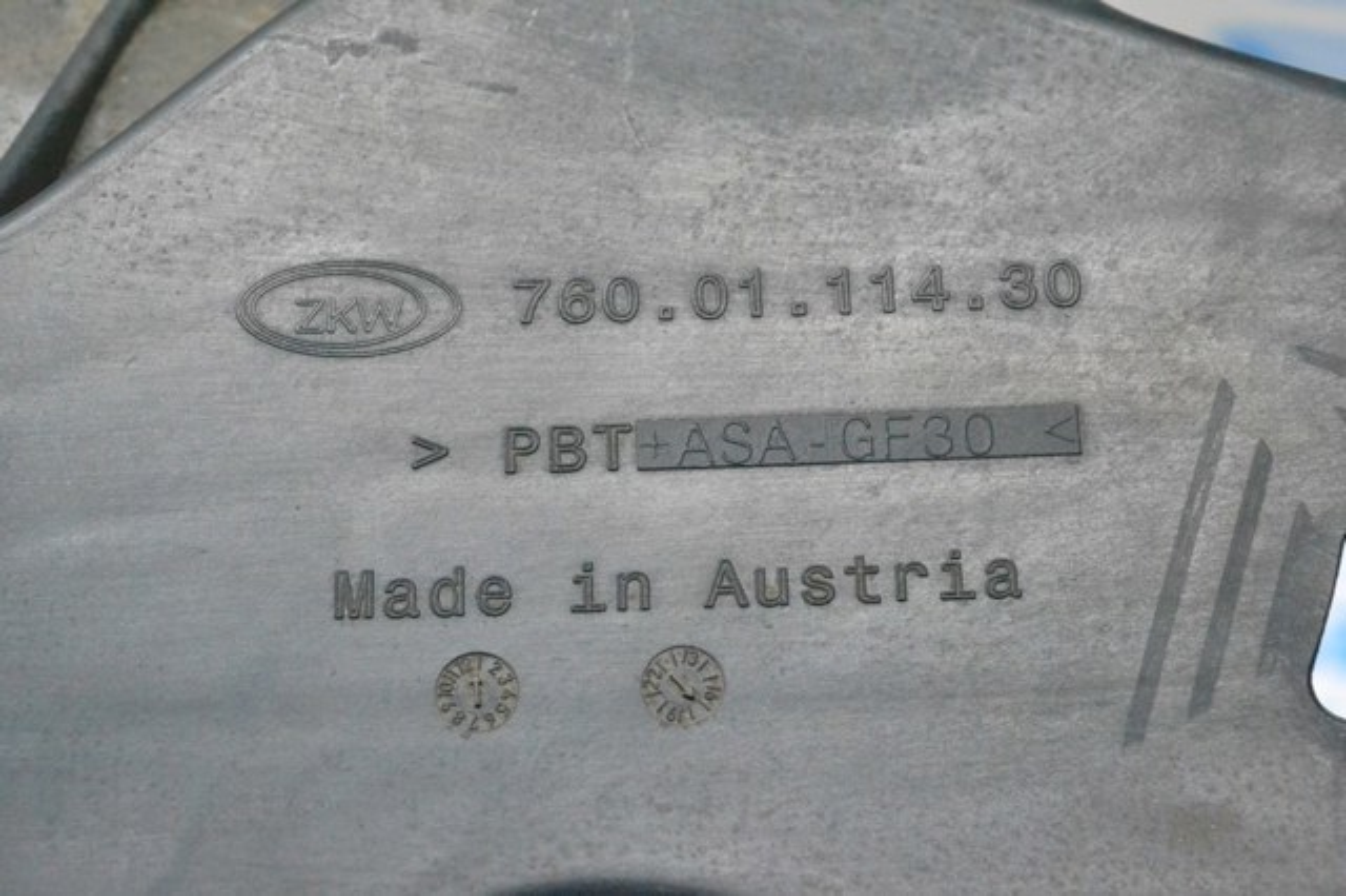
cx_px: 673
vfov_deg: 16.5
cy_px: 448
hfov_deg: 24.6
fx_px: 3083
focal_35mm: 82
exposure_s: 1/160
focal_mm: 55
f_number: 10
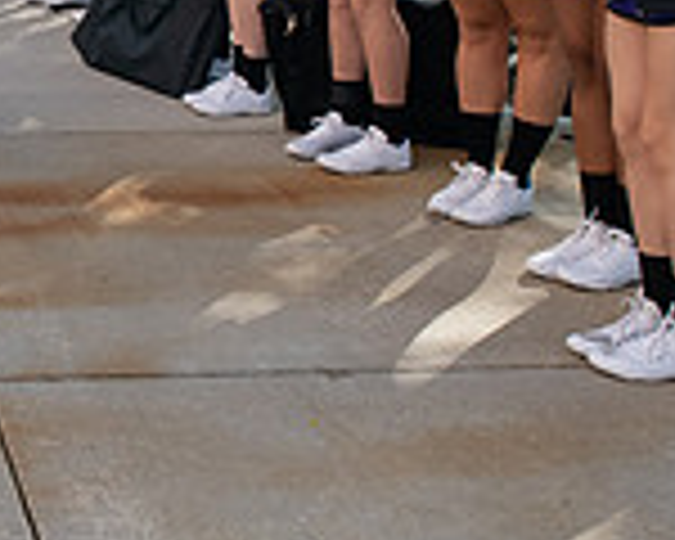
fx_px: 1738
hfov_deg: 20.1
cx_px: -207
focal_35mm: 87
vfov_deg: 17.3
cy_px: 16
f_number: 7.1
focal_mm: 24
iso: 400
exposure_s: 1/320
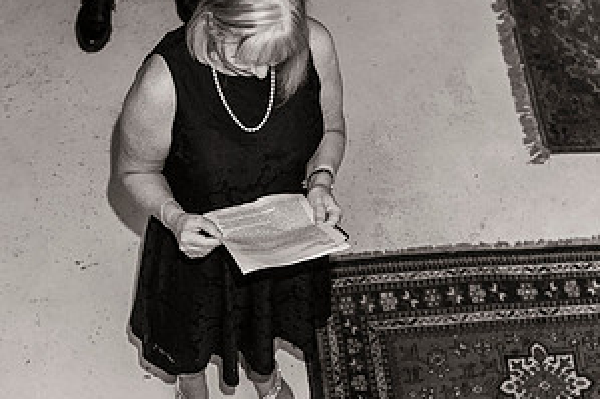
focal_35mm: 97
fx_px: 1616
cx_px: 229
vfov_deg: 14.0
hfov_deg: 21.0
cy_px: 314
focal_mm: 50
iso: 500
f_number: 3.2
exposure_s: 1/100
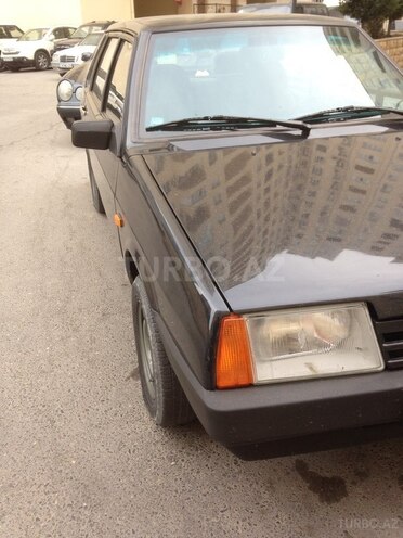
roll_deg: -1.0
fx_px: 512
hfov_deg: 42.9
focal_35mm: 33
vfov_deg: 55.4
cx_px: 202
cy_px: 269
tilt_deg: -21.7
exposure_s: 1/120
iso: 64
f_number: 2.4
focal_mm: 4.12
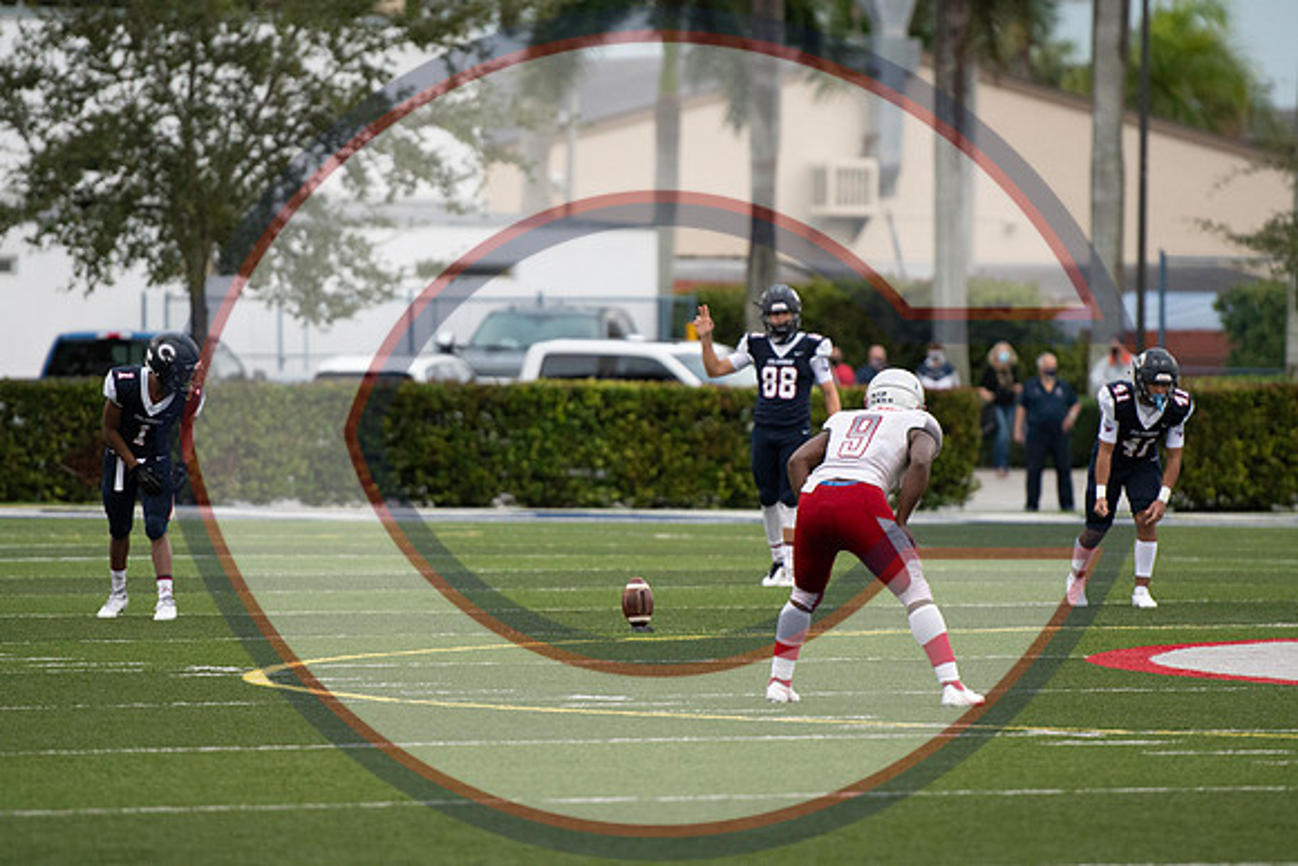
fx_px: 10819
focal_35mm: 300
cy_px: 433
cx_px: 649
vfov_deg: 4.6
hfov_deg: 6.9
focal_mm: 200
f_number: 2.8
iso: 2200
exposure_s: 1/2000
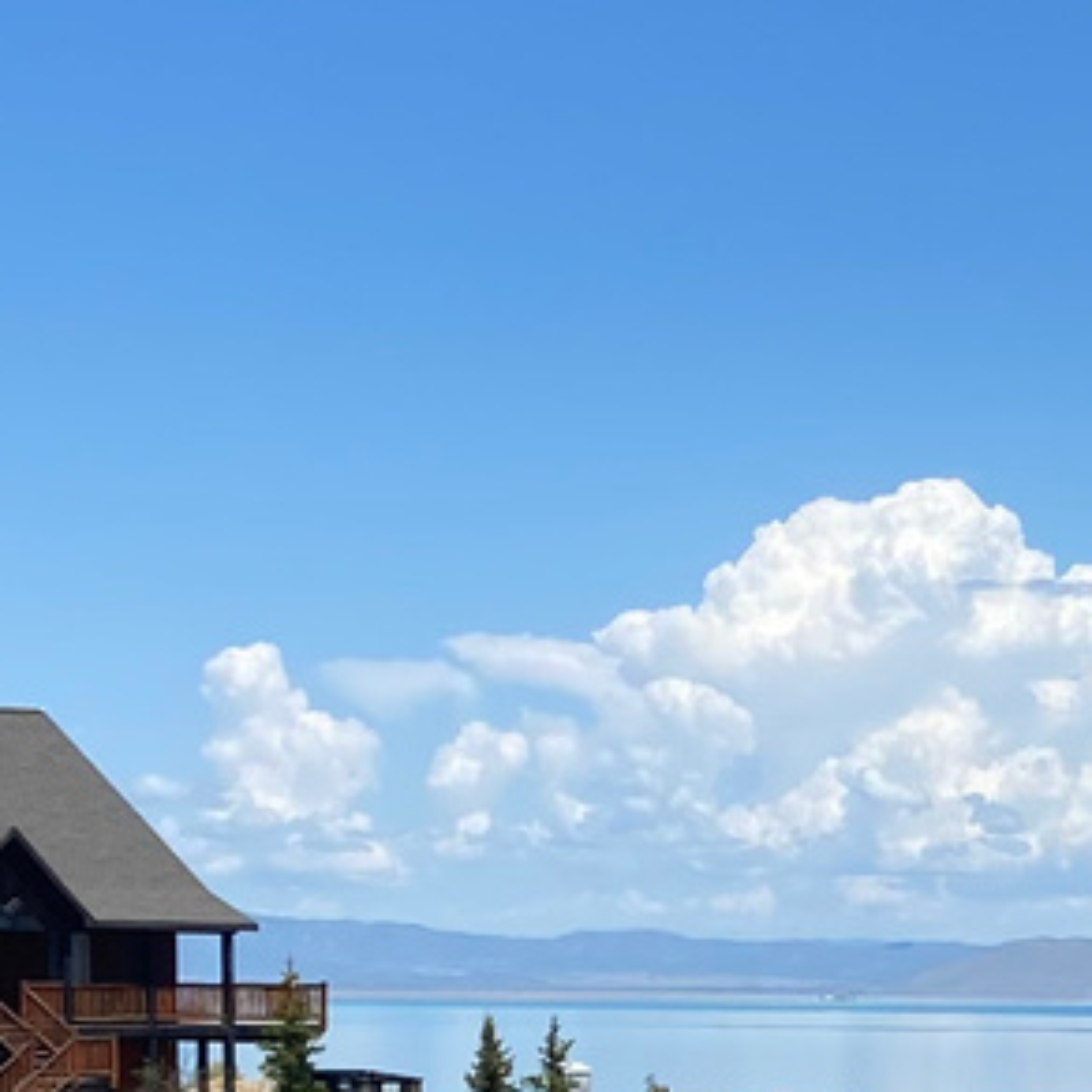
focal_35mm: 121
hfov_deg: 14.0
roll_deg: -0.9
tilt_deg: -5.7
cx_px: 1272
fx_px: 4319
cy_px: 1309
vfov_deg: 14.0
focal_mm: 4.25
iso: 32
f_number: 1.8
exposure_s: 1/3125
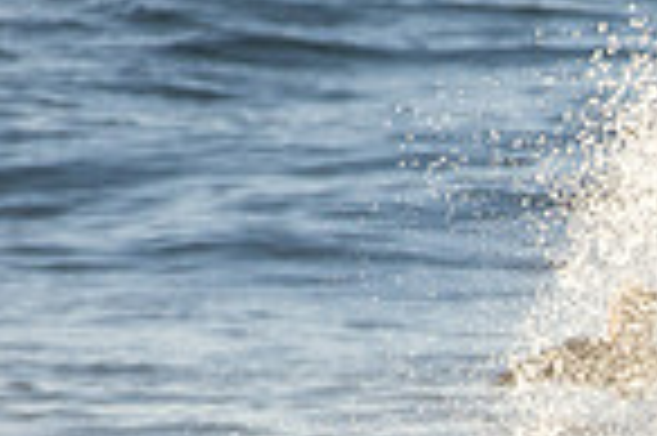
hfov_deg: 0.7
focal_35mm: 2861
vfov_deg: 0.5
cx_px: 868
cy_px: 605
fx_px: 52154
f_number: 5.6
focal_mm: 480
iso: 450
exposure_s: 1/2000
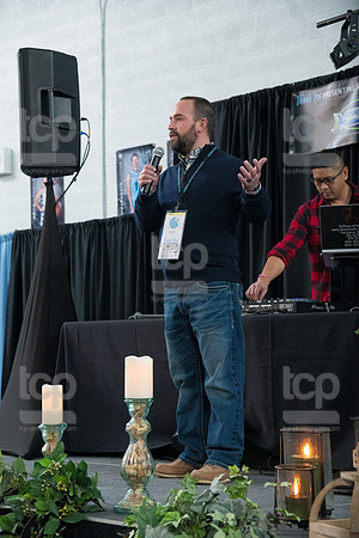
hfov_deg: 17.5
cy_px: 269
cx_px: 180
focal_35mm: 78
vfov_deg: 26.0
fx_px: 1167
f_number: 5.6
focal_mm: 78
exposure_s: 1/250
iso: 4000
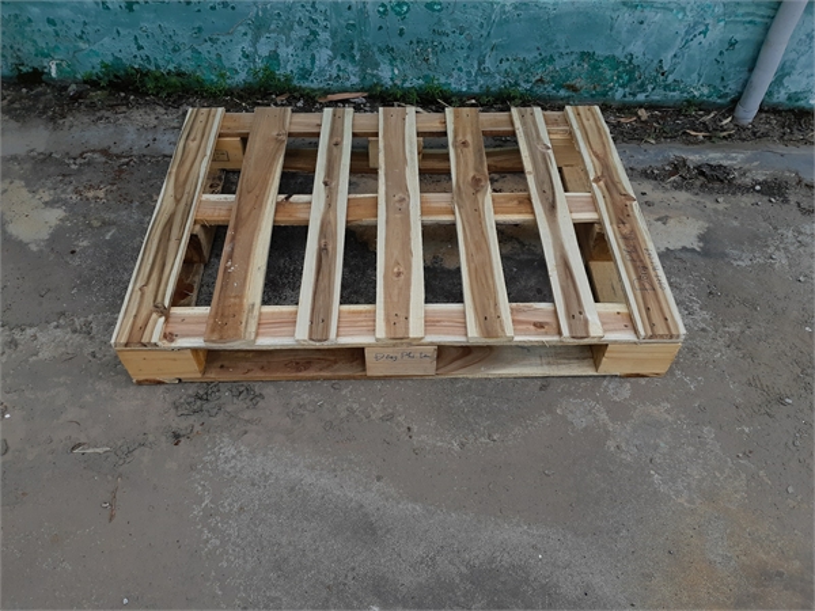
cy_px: 306
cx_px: 408
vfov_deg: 53.1
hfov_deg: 67.3
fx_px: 612
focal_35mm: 26
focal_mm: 3.93
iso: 40
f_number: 1.7
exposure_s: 1/394
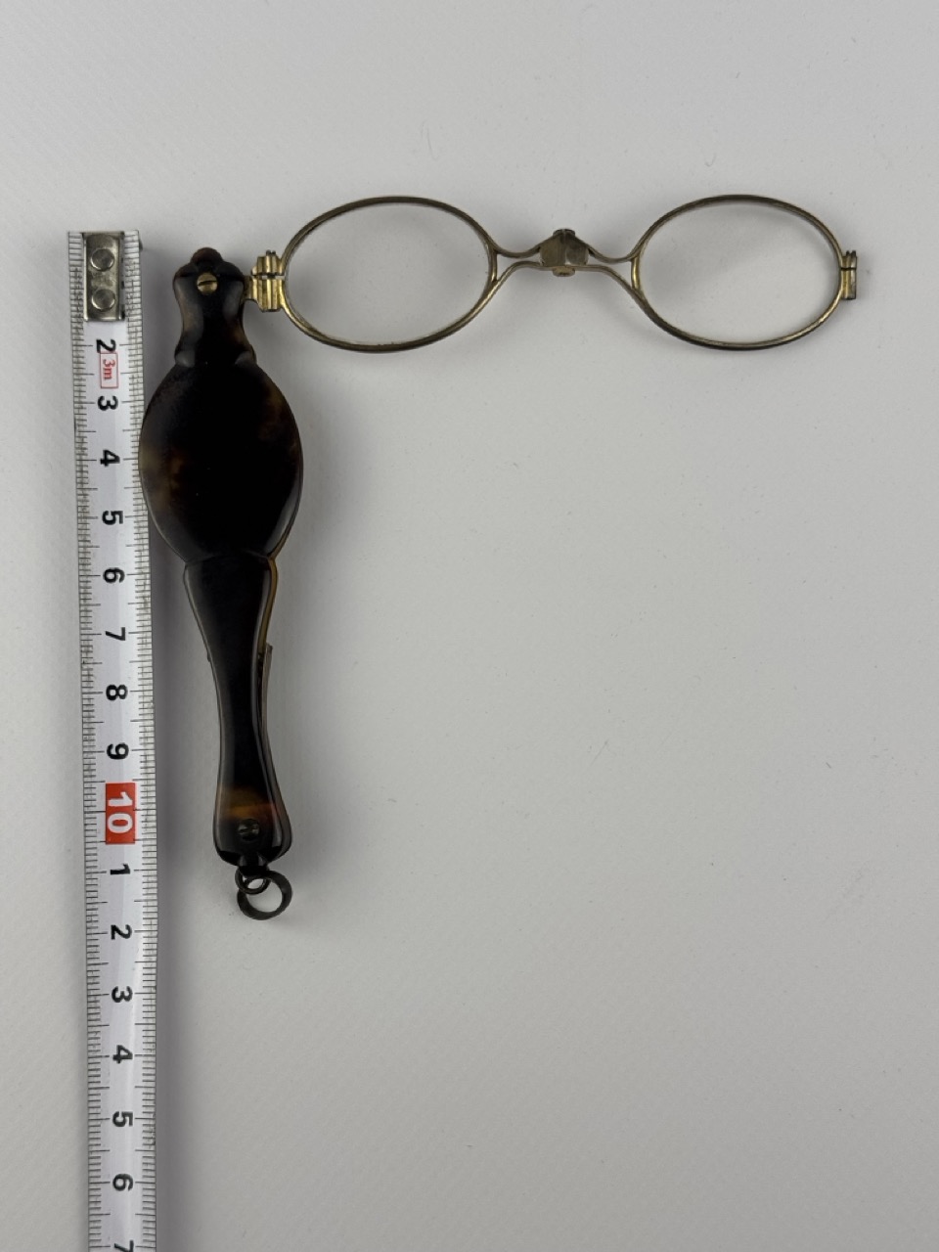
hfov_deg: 30.3
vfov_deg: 39.7
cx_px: 470
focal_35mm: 48
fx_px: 1736
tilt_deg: -81.8
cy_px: 626
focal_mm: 6.76
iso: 64
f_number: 1.78
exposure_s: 1/843
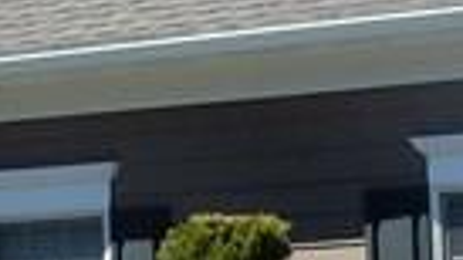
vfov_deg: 5.0
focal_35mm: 244
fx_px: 2995
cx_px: -61
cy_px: 30
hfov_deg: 8.8
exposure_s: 1/800
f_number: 4
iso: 125
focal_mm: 5.4
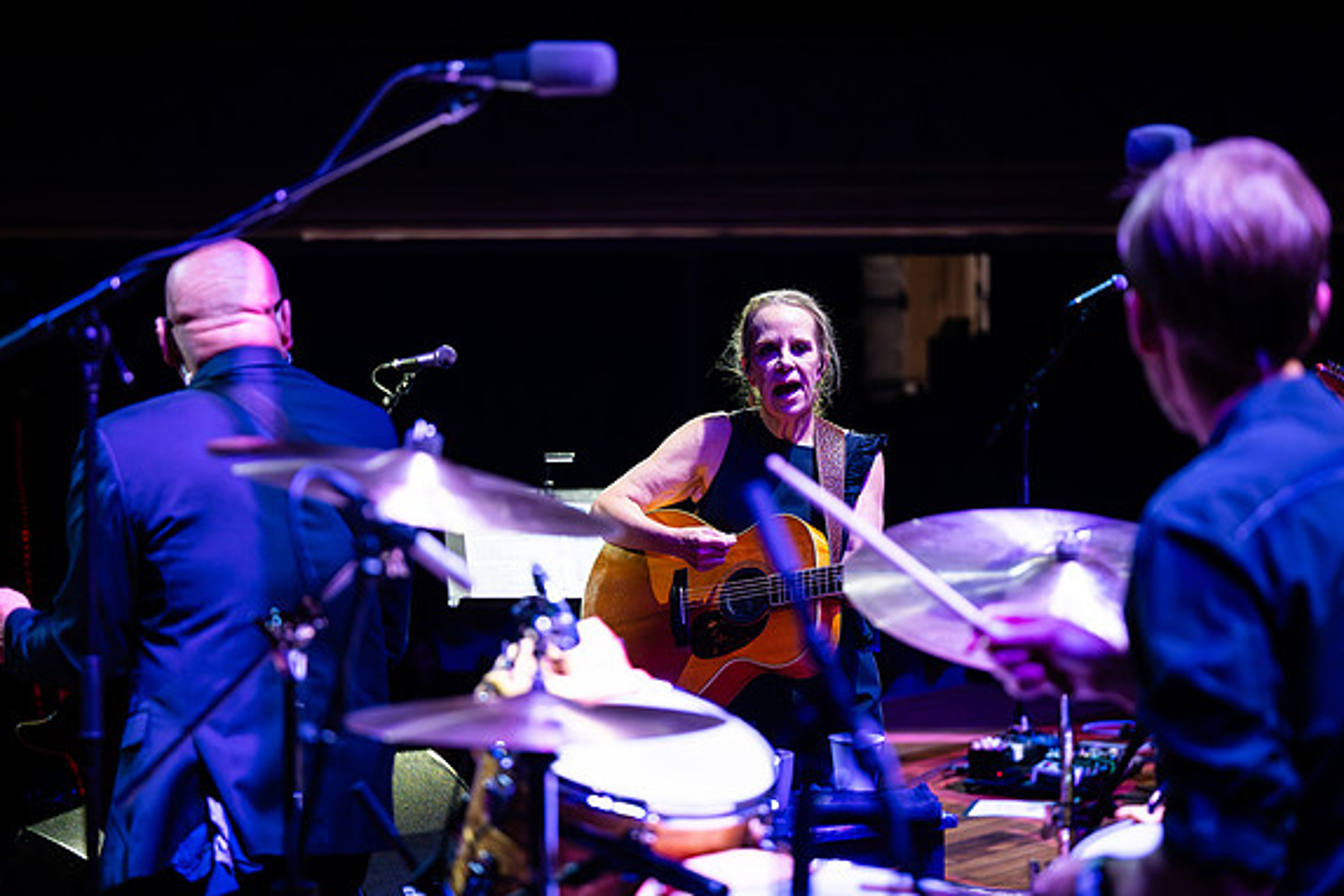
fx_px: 3173
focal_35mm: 85
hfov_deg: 23.9
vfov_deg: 16.1
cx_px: 671
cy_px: 452
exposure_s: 1/400
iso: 4000
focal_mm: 84
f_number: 2.8
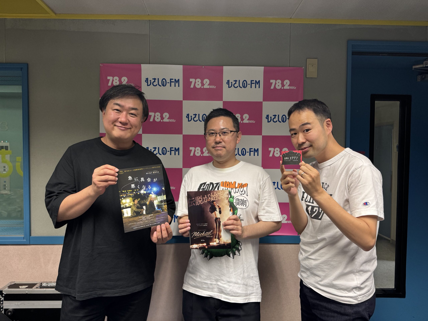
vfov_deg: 56.8
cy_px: 160
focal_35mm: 24
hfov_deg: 71.6
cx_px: 214
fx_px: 297
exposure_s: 1/100
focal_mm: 6.76
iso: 160
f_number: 1.78
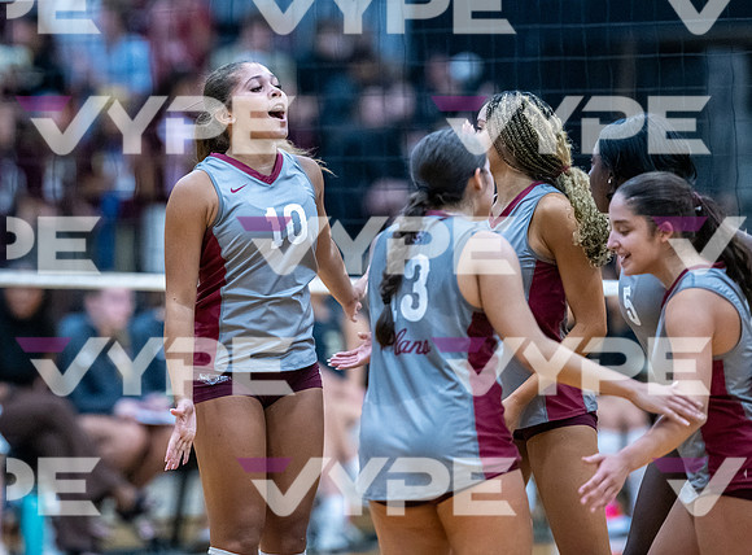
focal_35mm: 282
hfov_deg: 7.1
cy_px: 190
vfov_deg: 5.2
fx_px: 6087
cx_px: 204
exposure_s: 1/1600
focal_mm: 200
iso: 3200
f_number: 2
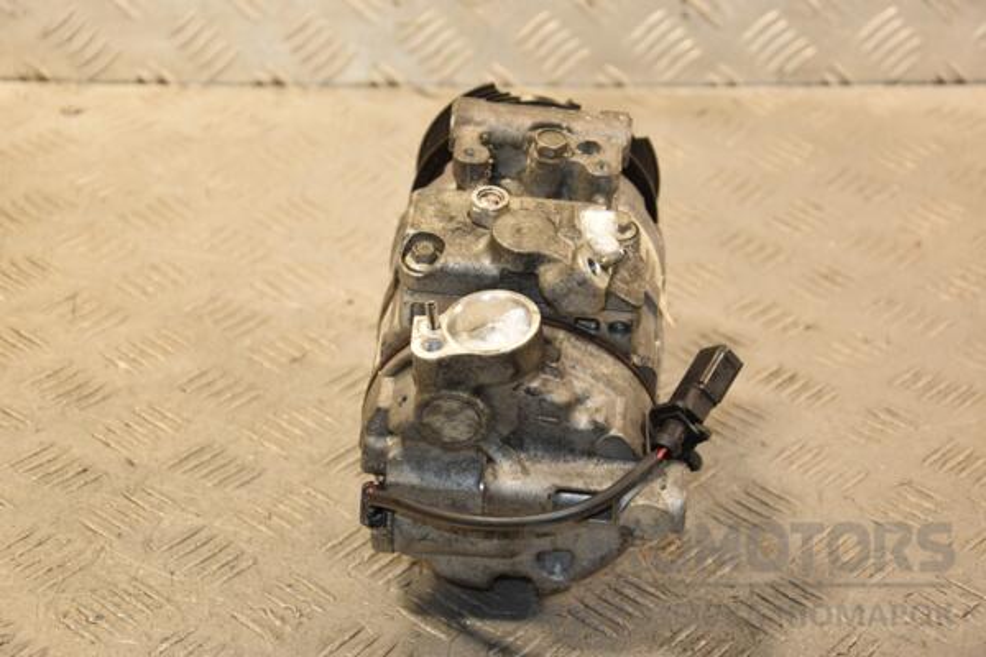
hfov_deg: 23.4
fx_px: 2383
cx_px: 493
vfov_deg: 15.7
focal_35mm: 87
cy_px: 328
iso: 800
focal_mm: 58
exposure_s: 1/200
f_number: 5
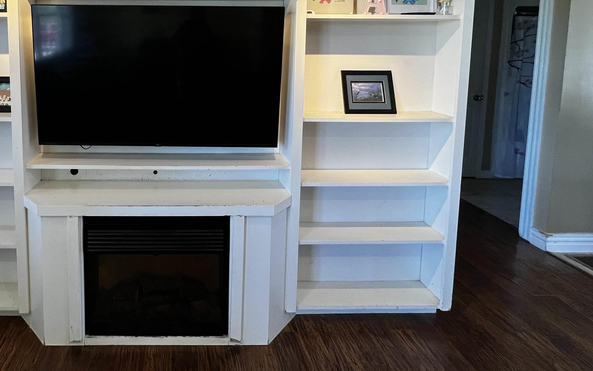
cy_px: 82
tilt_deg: -7.0
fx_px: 339
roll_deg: -1.0
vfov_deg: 54.0
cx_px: 184
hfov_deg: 78.8
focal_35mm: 21
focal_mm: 1.57
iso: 250
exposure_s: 1/120
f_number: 1.8
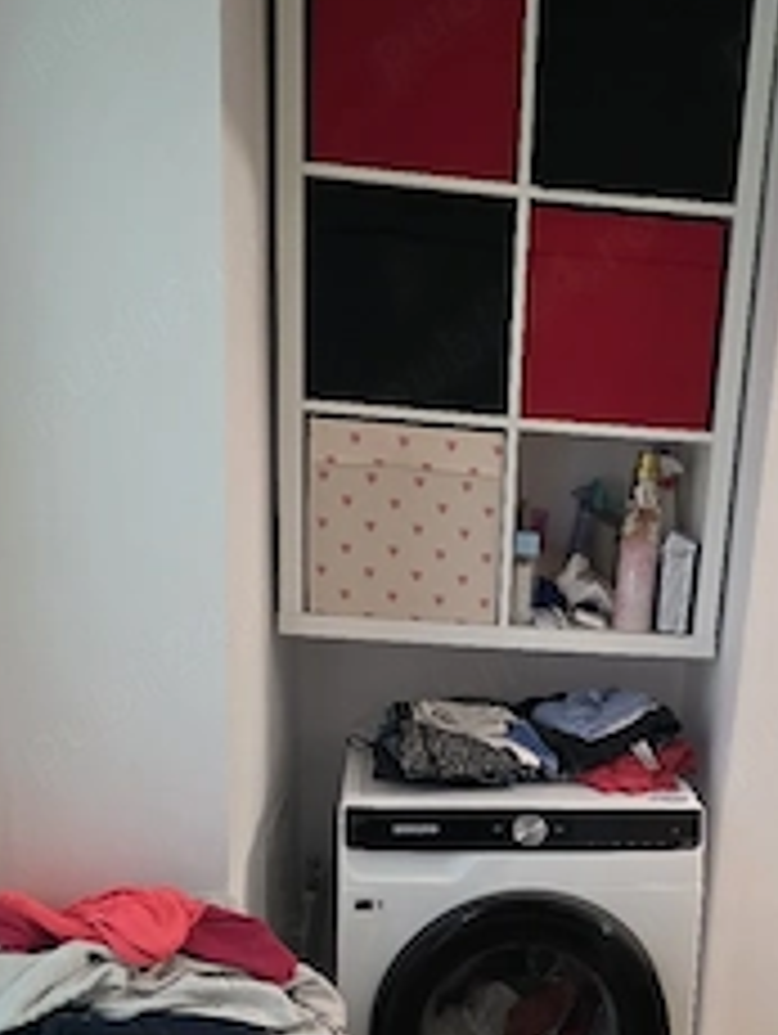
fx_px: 1196
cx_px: 603
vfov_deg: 45.8
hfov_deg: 35.1
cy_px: 720
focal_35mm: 40
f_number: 1.7
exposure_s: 1/101
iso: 1250
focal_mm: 6.25
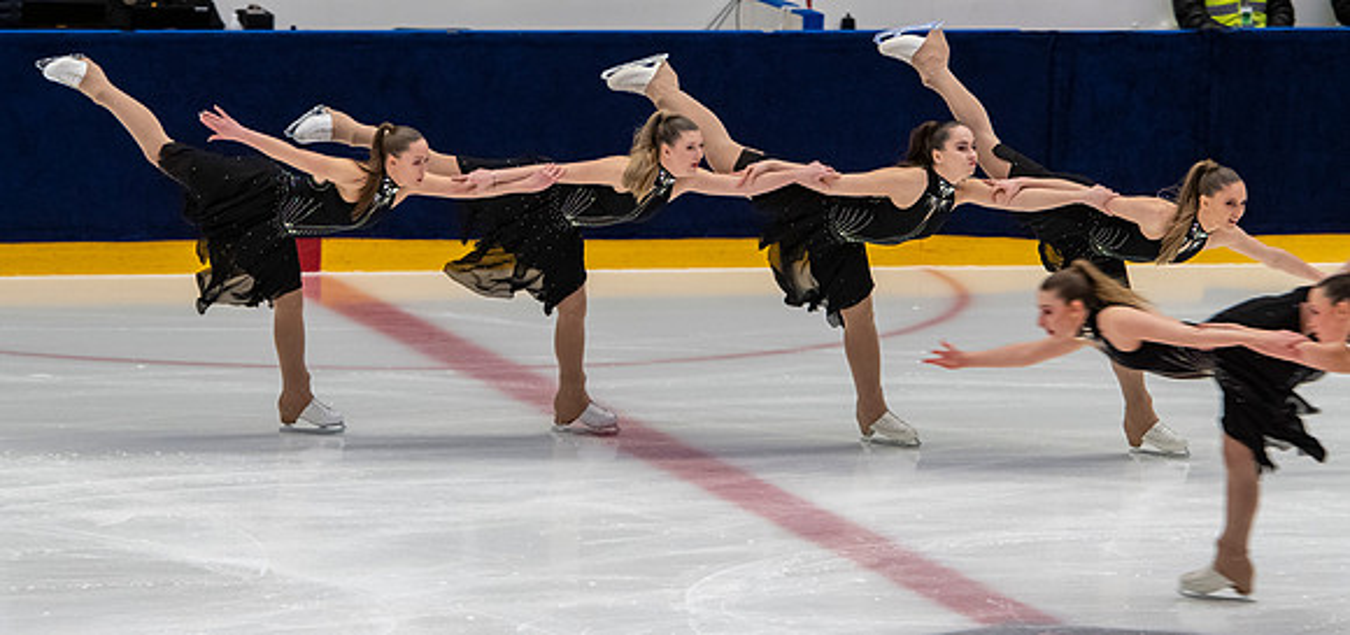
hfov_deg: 8.7
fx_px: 8905
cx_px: 671
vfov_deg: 4.1
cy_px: 206
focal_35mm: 258
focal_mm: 155
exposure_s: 1/320
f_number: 5.6
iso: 1600
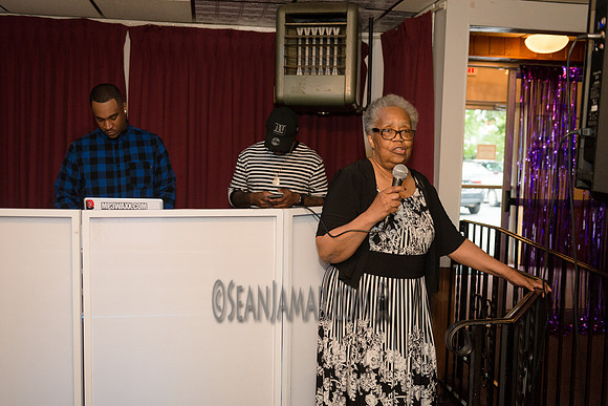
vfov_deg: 36.9
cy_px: 203
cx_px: 304
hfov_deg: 53.1
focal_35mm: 36
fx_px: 608
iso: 2000
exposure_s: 1/400
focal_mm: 36
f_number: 3.5
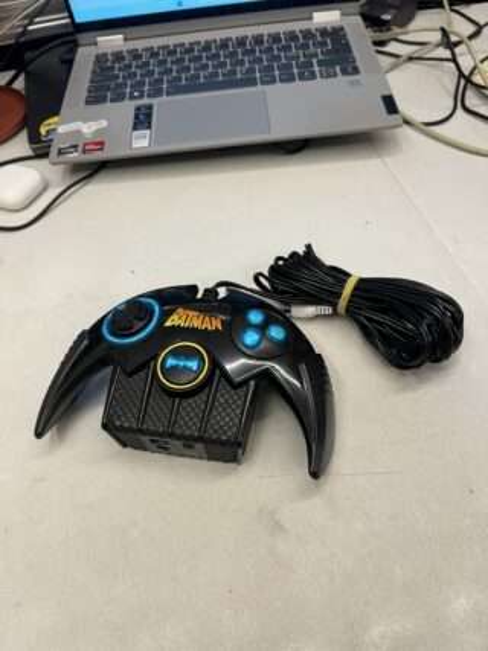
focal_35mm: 26
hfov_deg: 53.0
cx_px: 244
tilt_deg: -50.8
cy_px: 326
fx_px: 489
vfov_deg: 67.3
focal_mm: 5.1
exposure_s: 1/50
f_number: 1.6
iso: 100
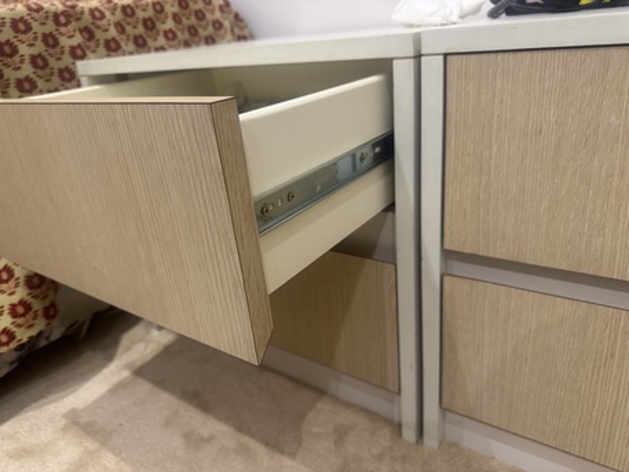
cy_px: 236
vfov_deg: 56.8
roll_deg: +7.4
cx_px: 314
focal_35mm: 24
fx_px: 436
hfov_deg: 71.6
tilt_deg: -25.2
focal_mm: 6.76
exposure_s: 1/60
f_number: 1.78
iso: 320
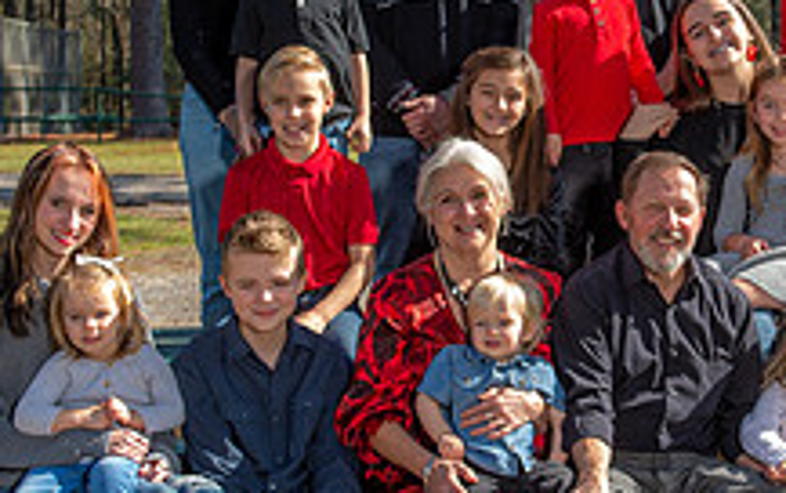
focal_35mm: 98
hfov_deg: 21.0
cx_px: 580
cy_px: 279
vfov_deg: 13.4
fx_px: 2101
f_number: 5
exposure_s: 1/250
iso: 80
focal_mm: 36
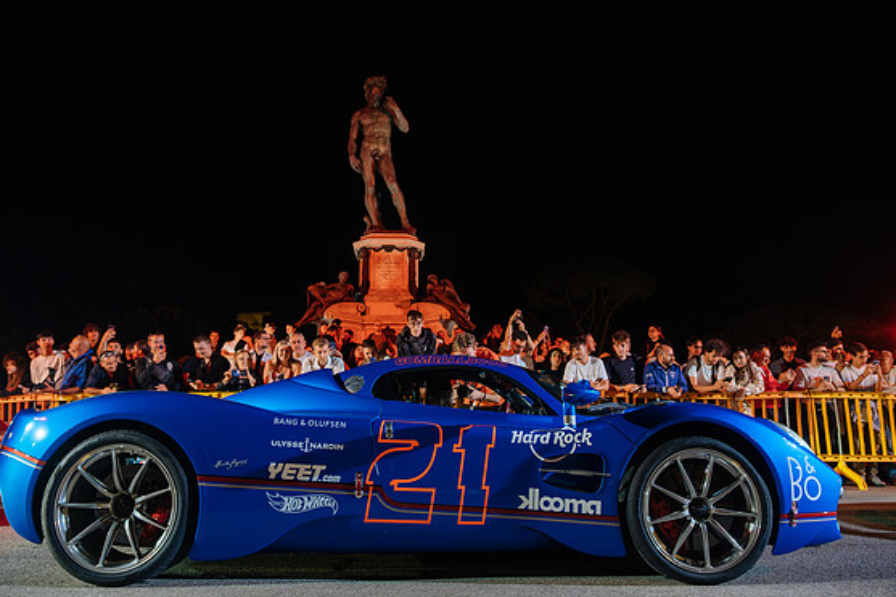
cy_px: 310
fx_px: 622
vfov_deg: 51.2
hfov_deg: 71.5
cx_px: 431
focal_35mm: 25
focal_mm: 16
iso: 1600
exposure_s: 1/30
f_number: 3.2
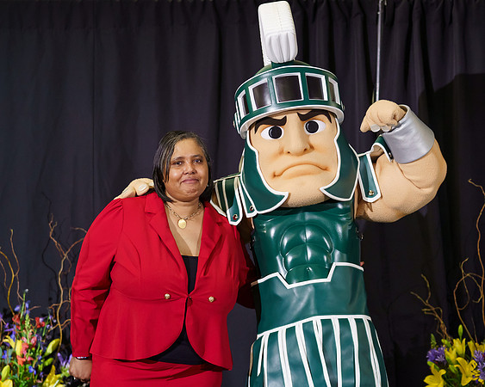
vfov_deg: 11.7
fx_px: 1887
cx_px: 220
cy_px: 158
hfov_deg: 14.6
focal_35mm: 132
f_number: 2.8
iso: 1600
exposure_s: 1/160
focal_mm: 98
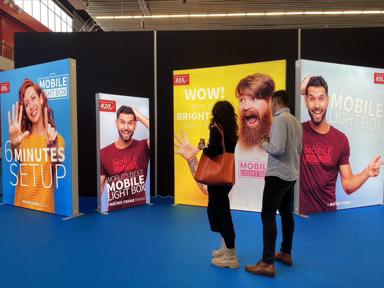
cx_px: 192
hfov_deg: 67.3
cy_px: 144
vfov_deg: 53.1
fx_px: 288
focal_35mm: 26
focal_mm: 4.25
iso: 50
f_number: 1.8
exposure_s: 1/100
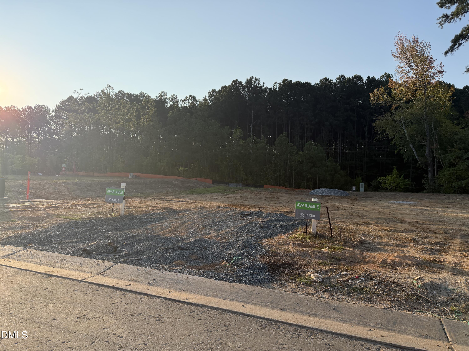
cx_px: 234
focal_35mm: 24
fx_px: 325
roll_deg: -0.3
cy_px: 176
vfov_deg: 56.8
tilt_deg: -0.2
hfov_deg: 71.6
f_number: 1.78
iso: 125
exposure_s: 1/4405
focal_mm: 6.76
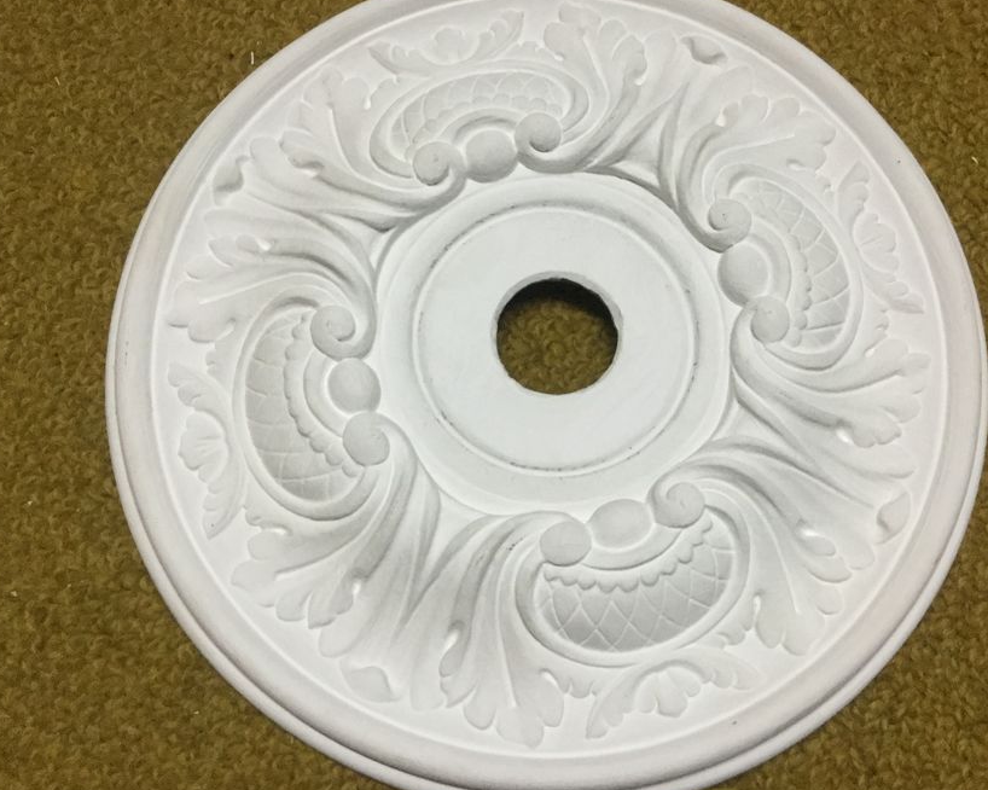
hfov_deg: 49.0
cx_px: 550
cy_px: 387
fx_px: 1082
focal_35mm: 37
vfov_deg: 40.1
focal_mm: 3.3
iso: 200
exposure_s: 1/33
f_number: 2.4
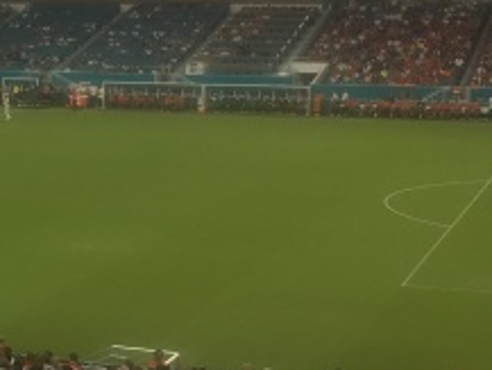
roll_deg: +1.3
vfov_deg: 13.8
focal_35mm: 107
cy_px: 170
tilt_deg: -7.3
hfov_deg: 17.6
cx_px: -73
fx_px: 1522
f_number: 2.2
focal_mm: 4.15
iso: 32
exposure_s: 1/120
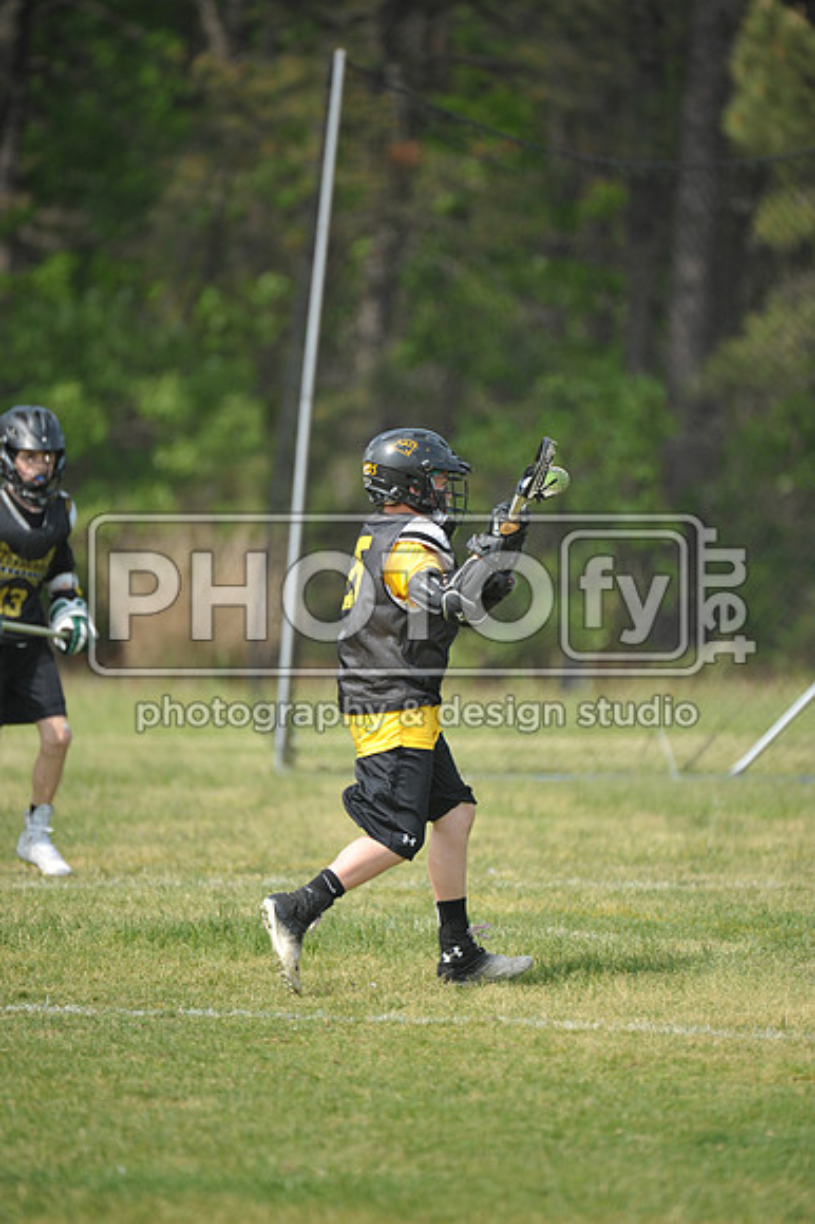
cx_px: 408
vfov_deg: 5.2
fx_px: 13599
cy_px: 612
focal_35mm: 400
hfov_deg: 3.4
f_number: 4
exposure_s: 1/2000
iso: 640
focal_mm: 400
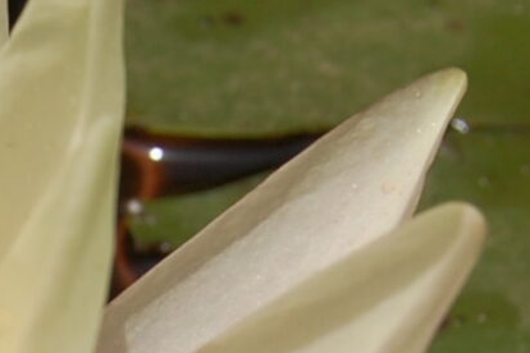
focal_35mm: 324
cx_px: -306
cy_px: 790
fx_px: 4771
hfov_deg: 6.3
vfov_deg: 4.2
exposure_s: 1/500
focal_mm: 35
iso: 200
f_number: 11
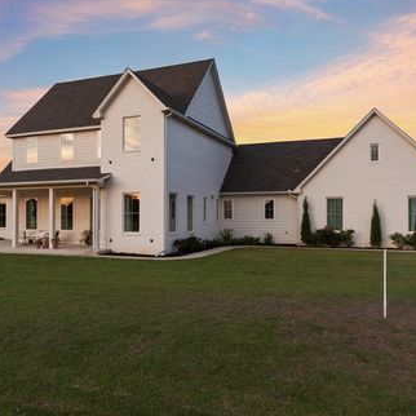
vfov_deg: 54.0
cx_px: 195
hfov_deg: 53.9
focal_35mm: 30
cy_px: 207
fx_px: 409
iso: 250
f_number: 10
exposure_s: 1/50
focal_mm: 15.2
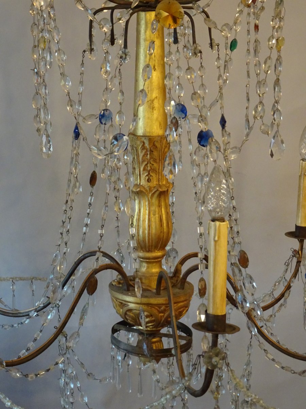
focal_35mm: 88
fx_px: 1037
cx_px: 153
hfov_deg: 16.8
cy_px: 204
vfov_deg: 22.3
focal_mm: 14.99
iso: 800
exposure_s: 1/20
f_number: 5
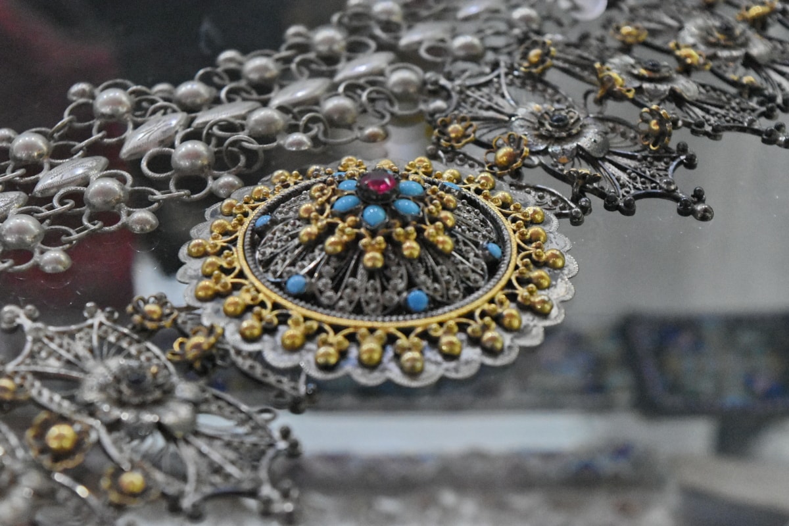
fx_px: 1808
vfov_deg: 16.6
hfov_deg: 24.6
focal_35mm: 82
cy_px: 263
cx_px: 394
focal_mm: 55
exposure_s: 1/100
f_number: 5.6
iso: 7200
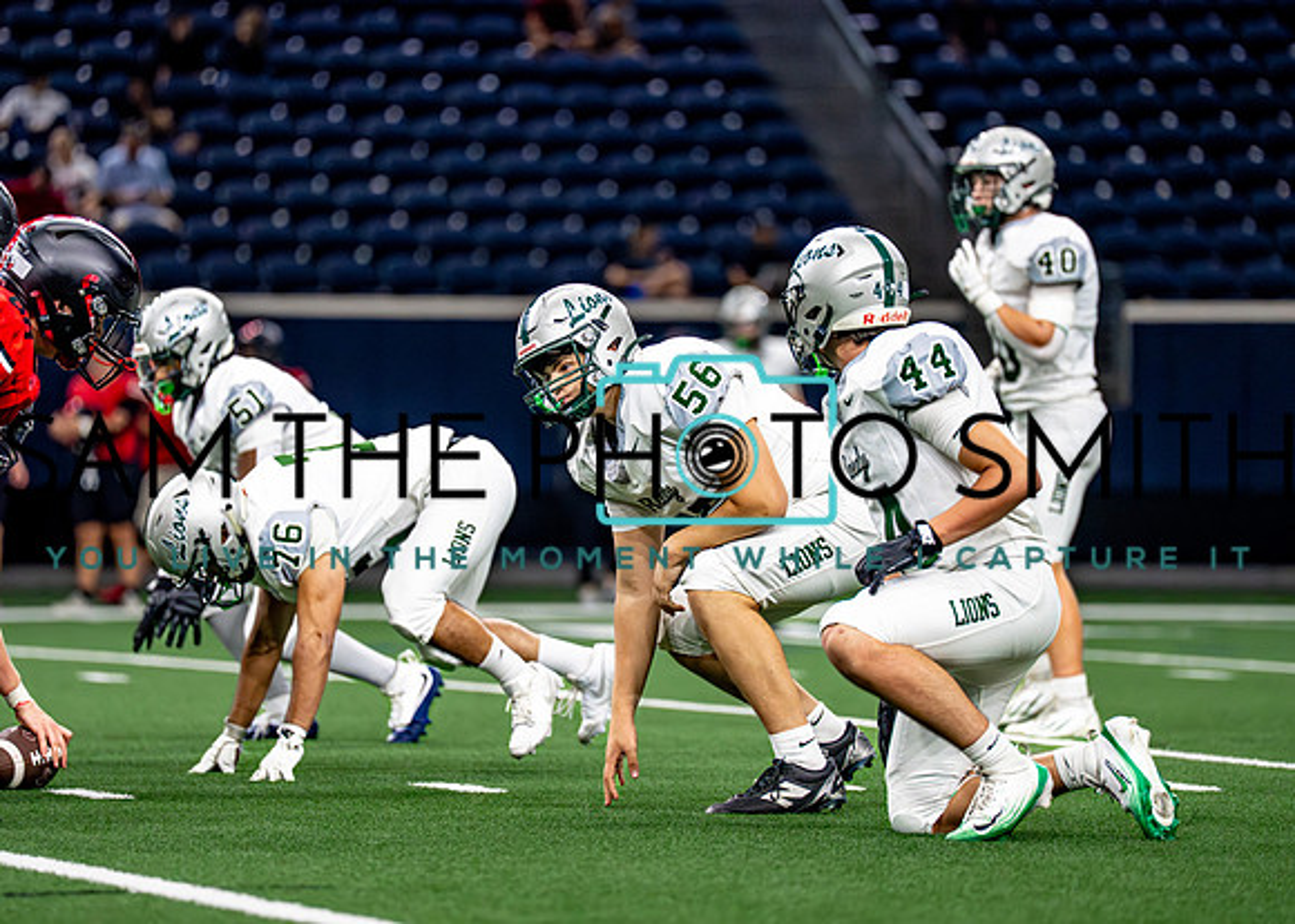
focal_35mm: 237
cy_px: 420
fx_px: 8719
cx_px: 621
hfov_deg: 8.5
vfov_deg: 6.1
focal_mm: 200
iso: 5000
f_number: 2.8
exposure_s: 1/2000
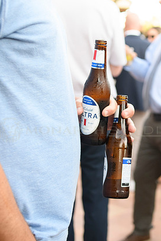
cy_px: 125
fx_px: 402
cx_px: 149
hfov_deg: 22.1
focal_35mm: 60
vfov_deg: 33.4
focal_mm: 35
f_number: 2.5
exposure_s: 1/800
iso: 1000
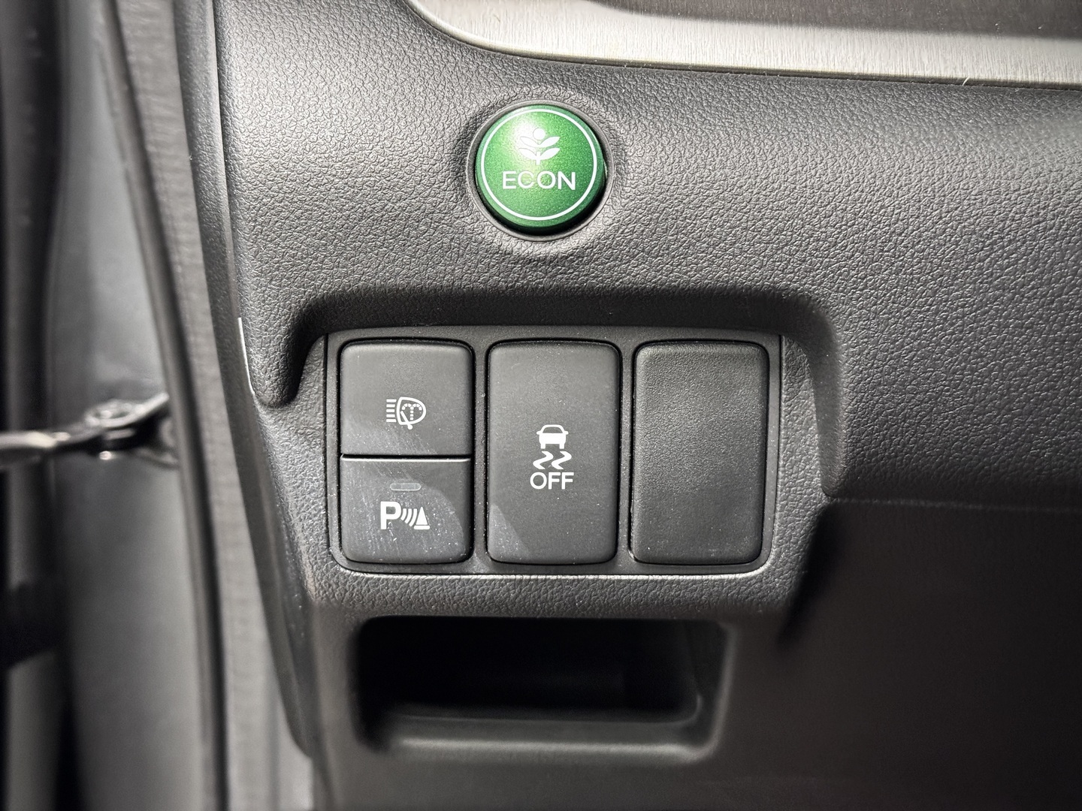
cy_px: 406
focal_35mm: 48
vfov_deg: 30.3
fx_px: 1500
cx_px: 541
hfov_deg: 39.7
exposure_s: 1/33
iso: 500
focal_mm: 6.76
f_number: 1.78
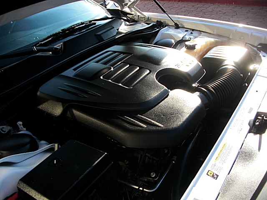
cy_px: 100
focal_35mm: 36
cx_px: 134
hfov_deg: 51.4
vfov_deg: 39.7
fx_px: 278
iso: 50
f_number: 2.8
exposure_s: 1/250
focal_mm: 6.3
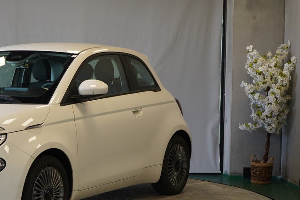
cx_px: 38
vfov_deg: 14.2
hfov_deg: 20.9
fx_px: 800
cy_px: 96
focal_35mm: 96
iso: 800
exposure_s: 1/160
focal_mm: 51
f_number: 4.5
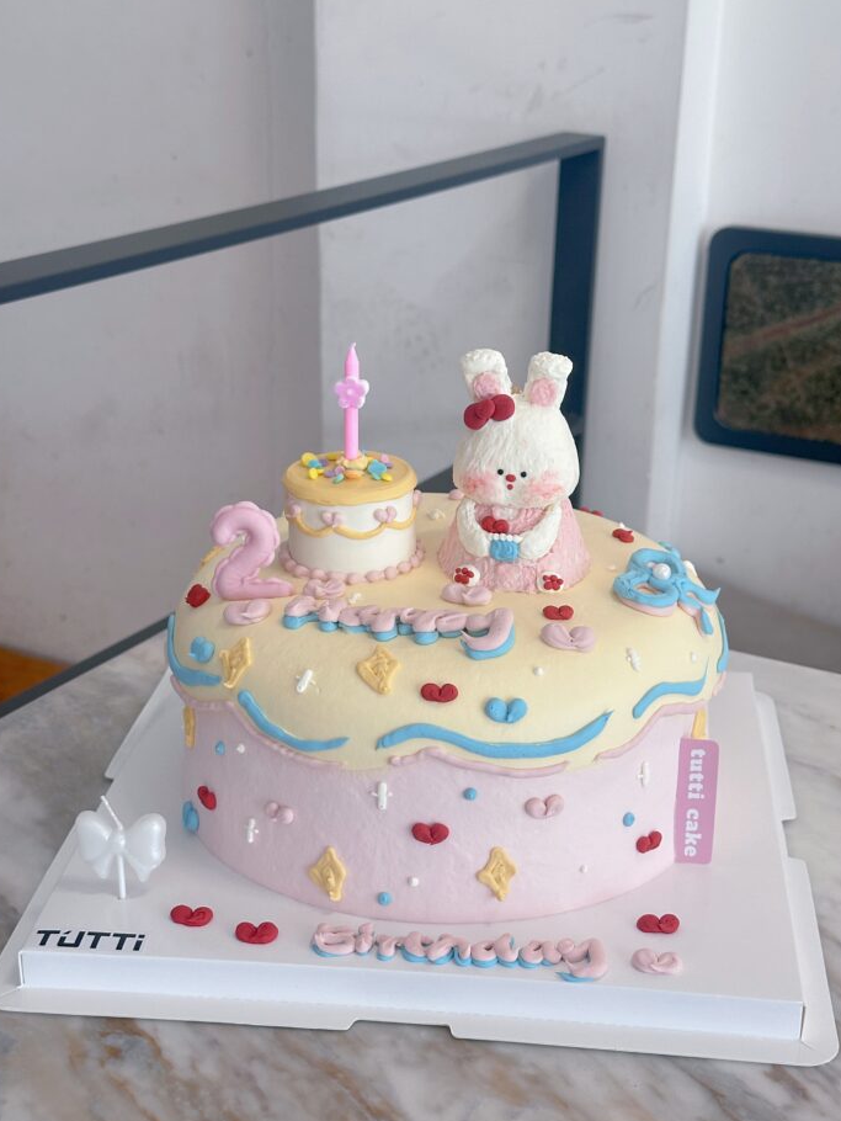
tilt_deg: -21.3
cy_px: 597
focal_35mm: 54
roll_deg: -2.5
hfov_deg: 27.0
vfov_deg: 35.5
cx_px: 456
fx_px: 1748
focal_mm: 6.86
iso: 64
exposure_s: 1/50
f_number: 1.78
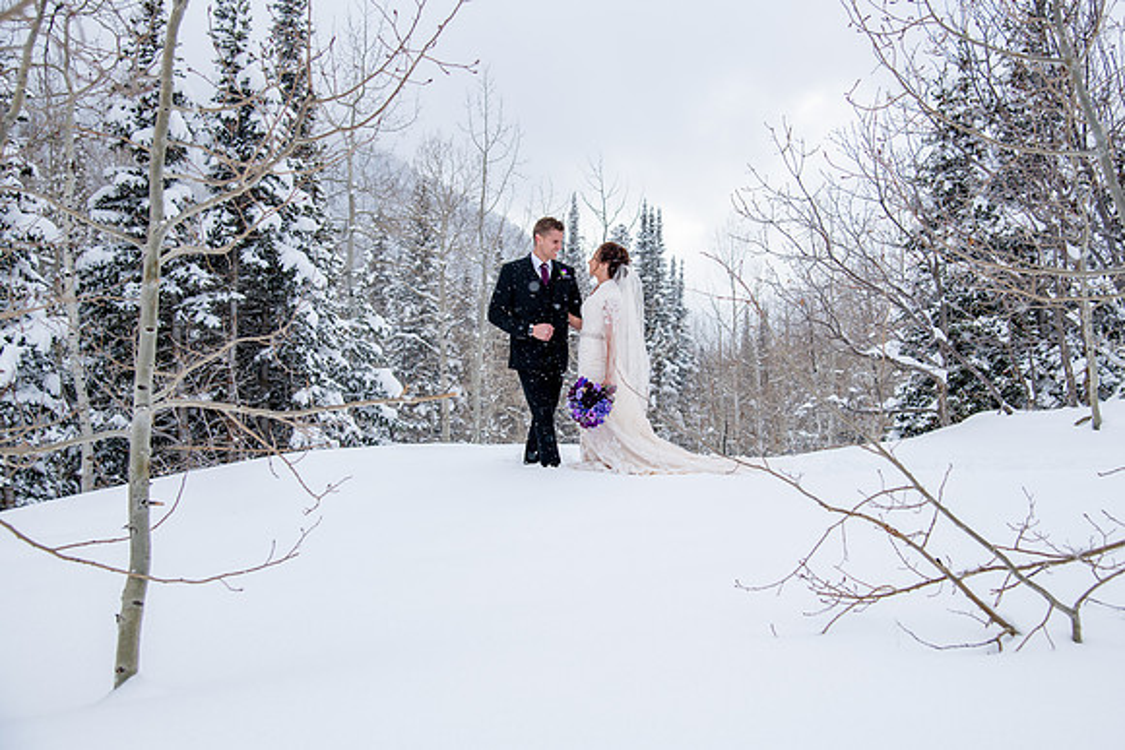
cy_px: 368
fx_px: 1348
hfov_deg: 45.3
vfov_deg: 31.1
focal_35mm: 43
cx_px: 600
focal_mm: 40
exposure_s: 1/500
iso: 200
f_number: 5
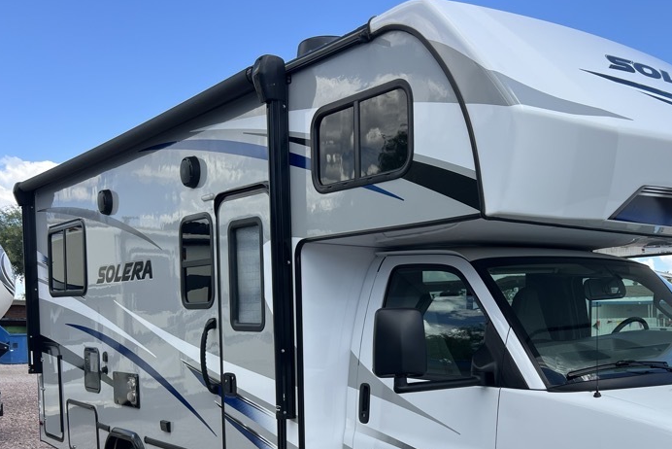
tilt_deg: -3.6
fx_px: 747
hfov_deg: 47.5
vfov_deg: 32.6
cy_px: 355
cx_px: 461
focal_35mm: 40
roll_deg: +0.3
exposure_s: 1/2165
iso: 50
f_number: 1.5
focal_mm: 5.7
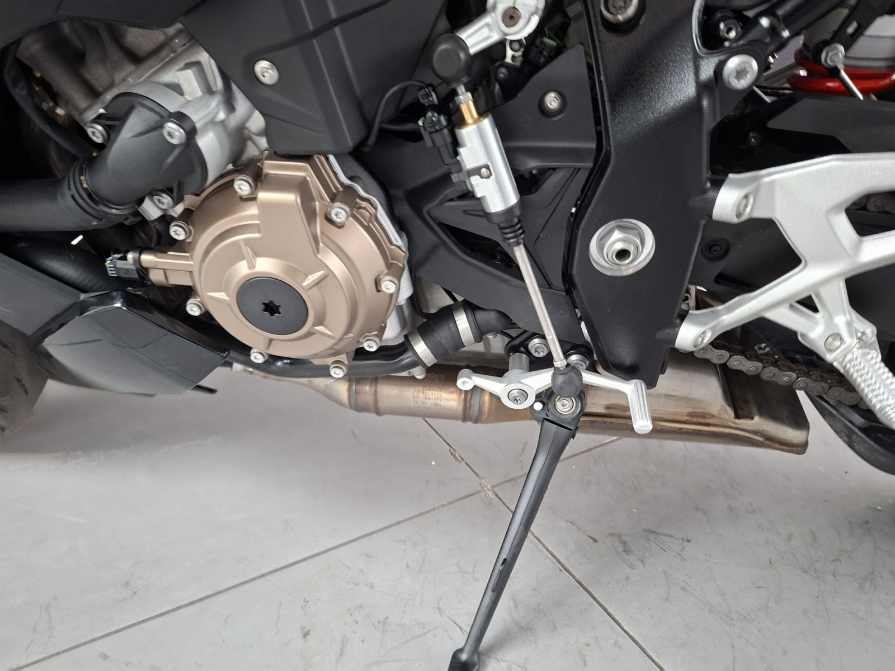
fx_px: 595
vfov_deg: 58.9
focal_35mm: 23
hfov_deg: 73.9
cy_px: 336
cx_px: 448
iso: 320
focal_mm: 5.54
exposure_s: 1/50
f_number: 1.8
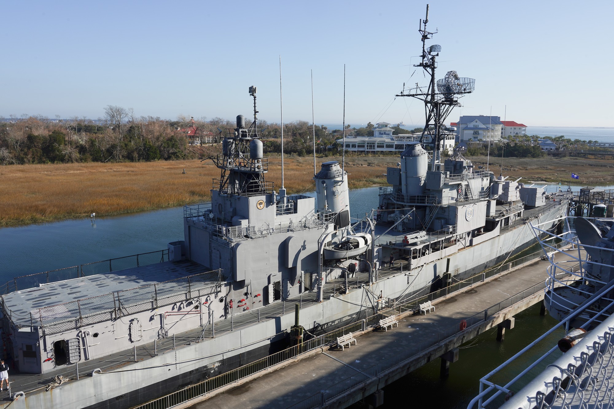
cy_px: 204
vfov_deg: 46.4
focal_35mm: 28
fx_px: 478
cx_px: 307
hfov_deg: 65.5
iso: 100
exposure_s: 1/100
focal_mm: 28
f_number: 18
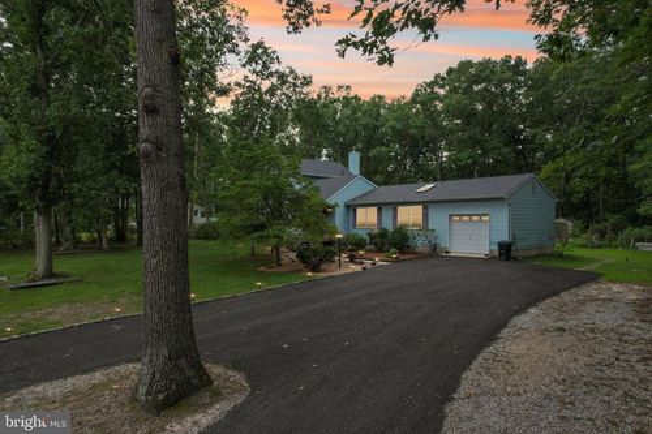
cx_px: 326
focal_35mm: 22
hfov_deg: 78.6
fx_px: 398
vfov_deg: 57.2
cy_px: 217
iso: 100
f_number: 2.8
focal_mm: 8.38
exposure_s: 1/400
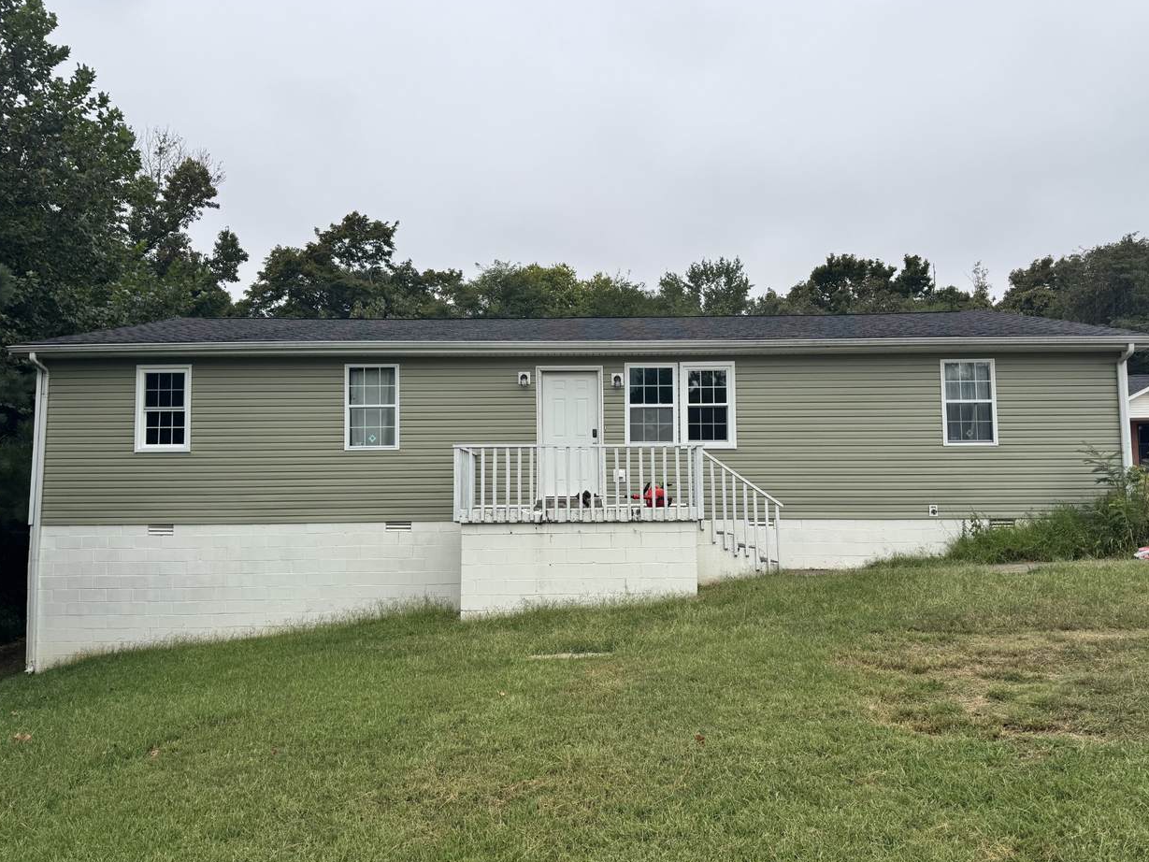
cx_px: 585
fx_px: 830
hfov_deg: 69.4
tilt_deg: +3.7
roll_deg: +0.0
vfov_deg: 54.9
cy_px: 440
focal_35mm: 25
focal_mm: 6.76
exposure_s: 1/812
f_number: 1.78
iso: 80
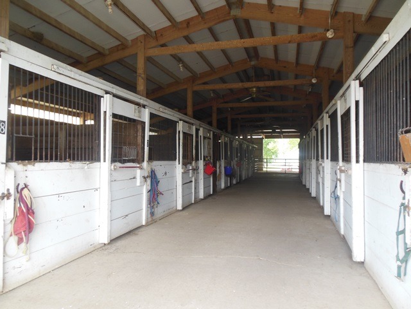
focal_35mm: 25
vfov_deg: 54.9
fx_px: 297
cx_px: 206
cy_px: 154
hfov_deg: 69.4
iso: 125
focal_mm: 4.5
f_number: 3.2
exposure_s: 1/30
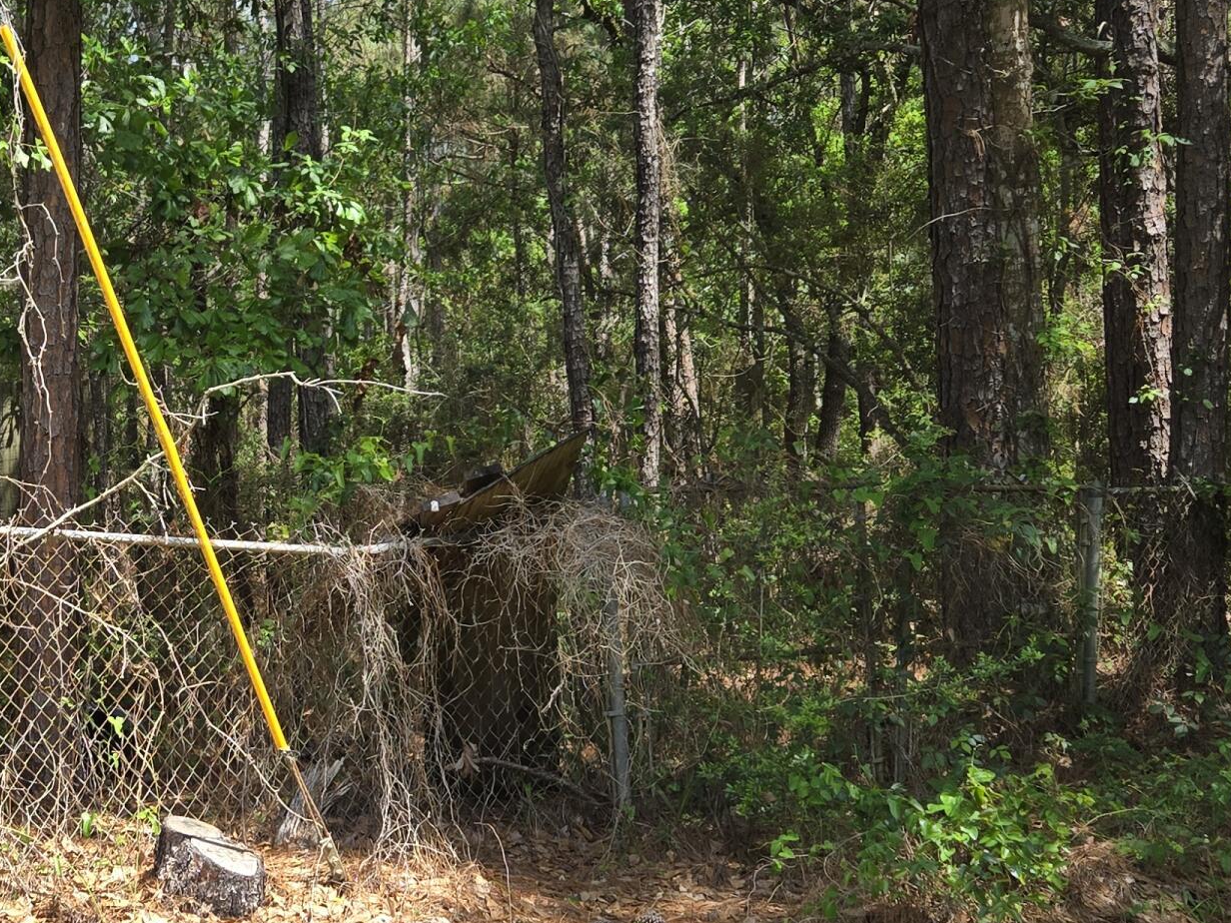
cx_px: 149
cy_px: 486
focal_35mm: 56
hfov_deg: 32.8
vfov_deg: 26.1
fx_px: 1991
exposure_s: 1/621
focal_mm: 5.4
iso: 25
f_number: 1.8
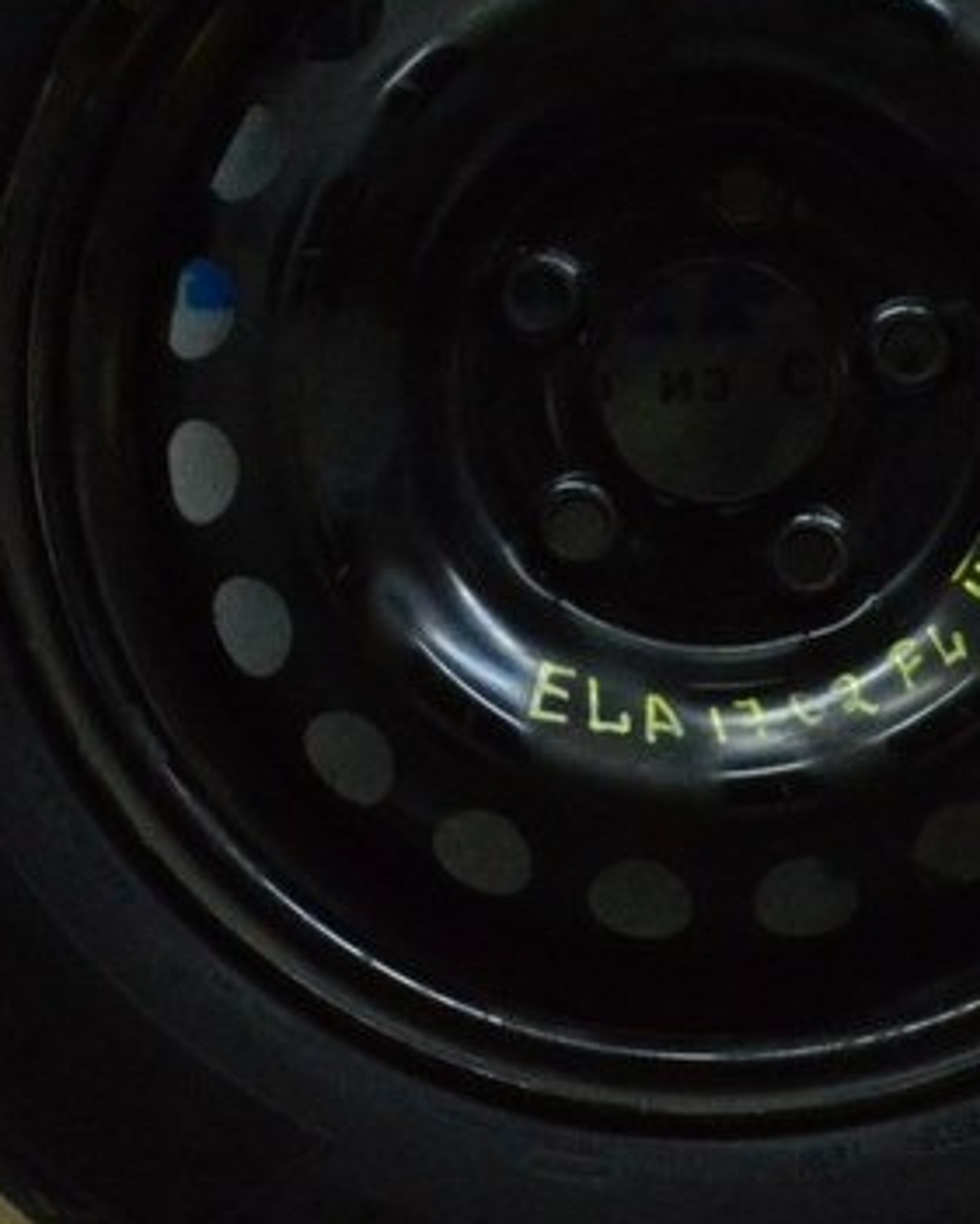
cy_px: 417
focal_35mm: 94
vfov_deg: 20.2
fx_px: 3420
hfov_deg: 16.3
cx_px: 600
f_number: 25
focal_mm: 23
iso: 6400
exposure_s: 1/30
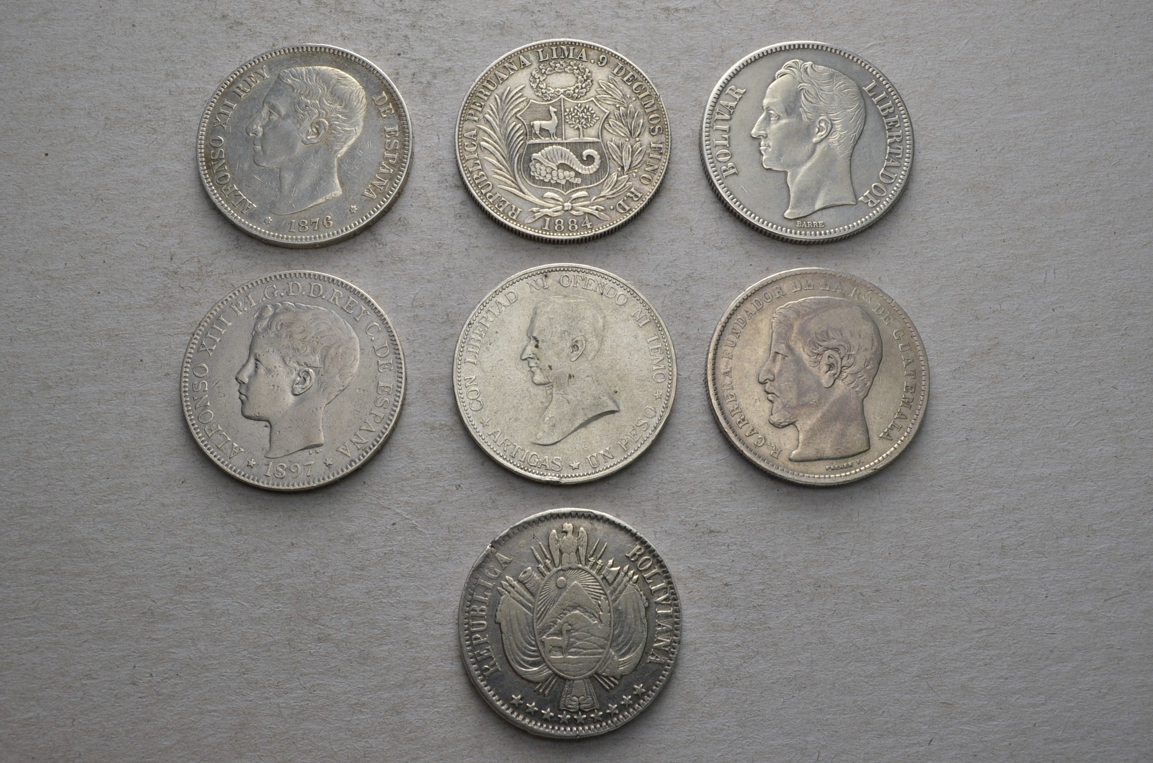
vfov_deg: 36.7
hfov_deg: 53.2
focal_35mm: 36
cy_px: 382
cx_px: 576
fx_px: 1151
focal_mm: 24
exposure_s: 1/200
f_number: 14
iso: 400
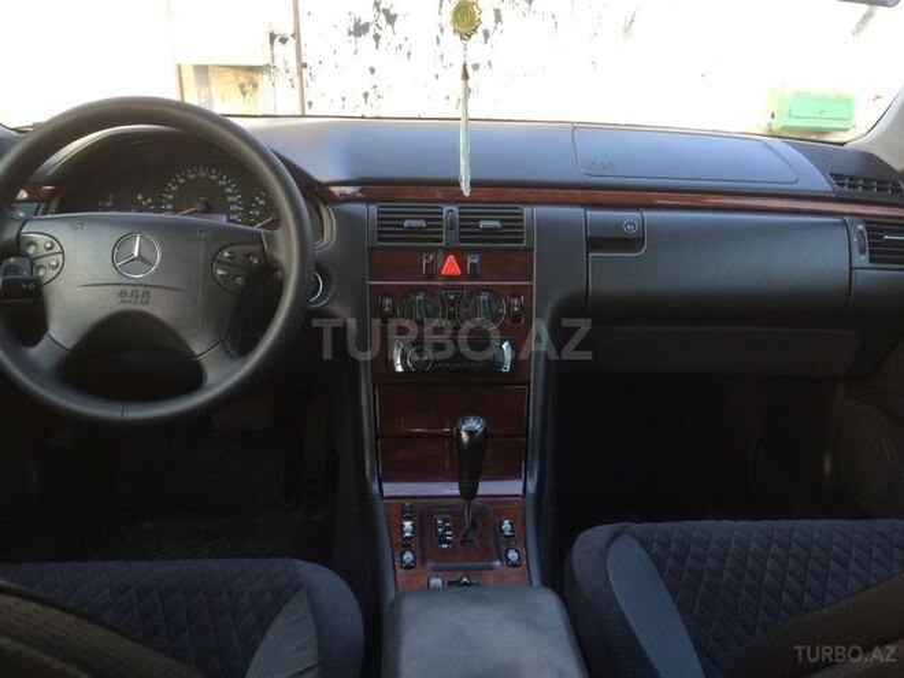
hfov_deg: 61.7
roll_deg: +0.5
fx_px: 757
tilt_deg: -21.1
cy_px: 339
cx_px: 452
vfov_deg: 48.2
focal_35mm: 29
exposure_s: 1/33
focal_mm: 4.15
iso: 50
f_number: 2.2
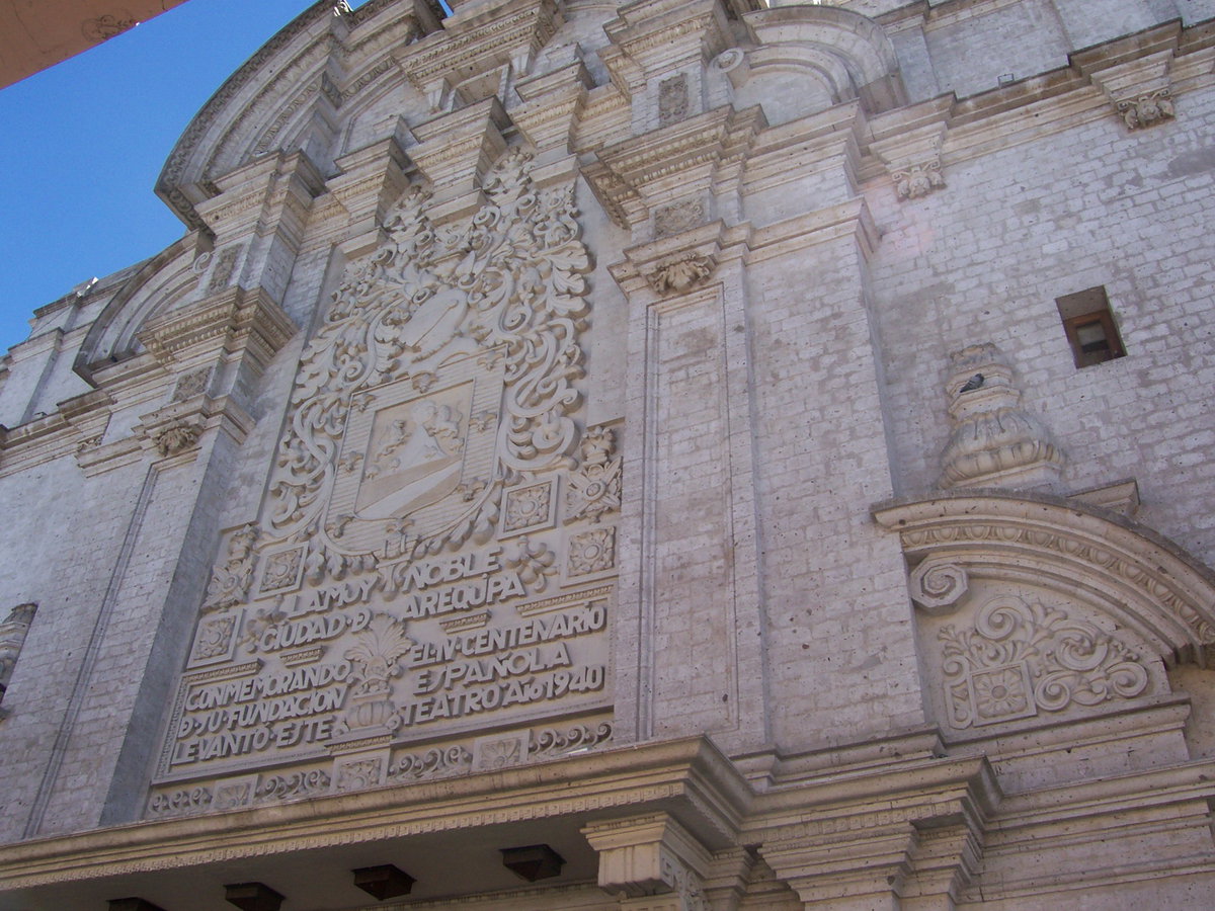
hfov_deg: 54.0
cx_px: 608
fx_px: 1193
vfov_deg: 41.8
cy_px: 456
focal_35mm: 34
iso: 80
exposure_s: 1/234
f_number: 5.1
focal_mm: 5.6
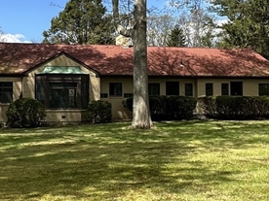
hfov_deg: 36.6
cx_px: 103
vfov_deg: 28.0
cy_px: 80
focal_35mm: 52
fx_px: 404
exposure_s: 1/917
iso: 40
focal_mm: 2.22
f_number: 2.2
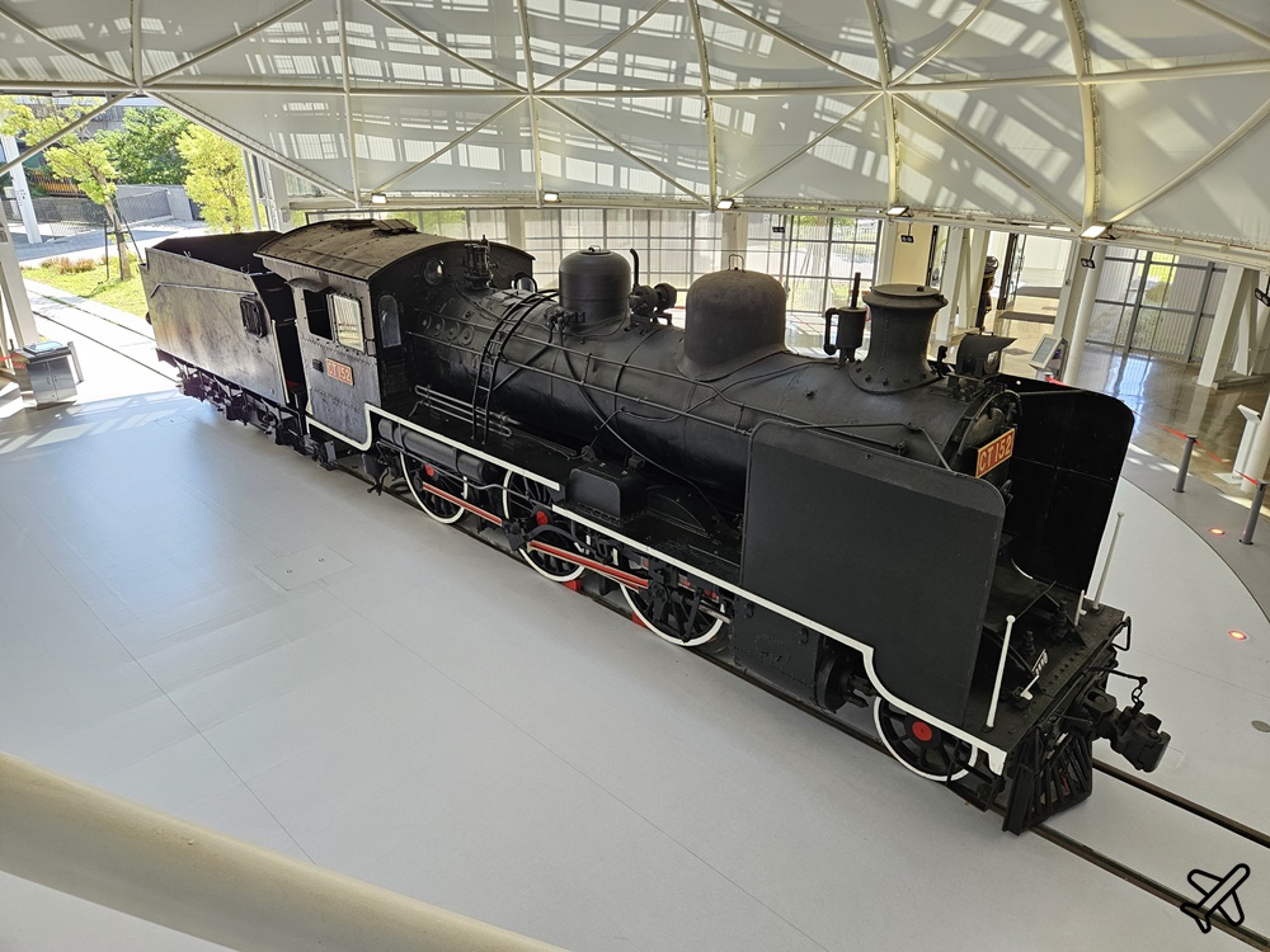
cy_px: 476
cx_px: 635
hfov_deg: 73.9
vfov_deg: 58.9
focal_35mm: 23
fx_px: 844
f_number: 1.8
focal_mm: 5.4
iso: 125
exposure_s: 1/180
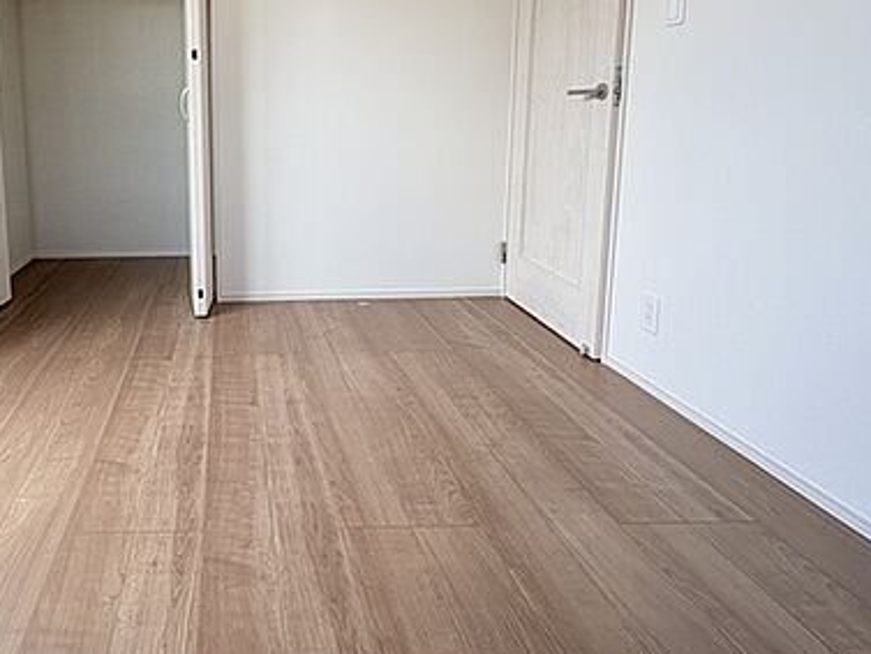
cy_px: 186
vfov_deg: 56.8
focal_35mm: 23
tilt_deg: -6.6
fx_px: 579
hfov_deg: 69.4
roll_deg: +1.7
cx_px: 226
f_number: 2.2
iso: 64
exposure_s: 1/99
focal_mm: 2.22
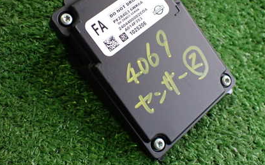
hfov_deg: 43.5
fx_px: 332
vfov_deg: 27.7
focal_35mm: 46
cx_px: 132
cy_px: 50
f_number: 2.3
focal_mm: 5.4
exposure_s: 1/125
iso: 640
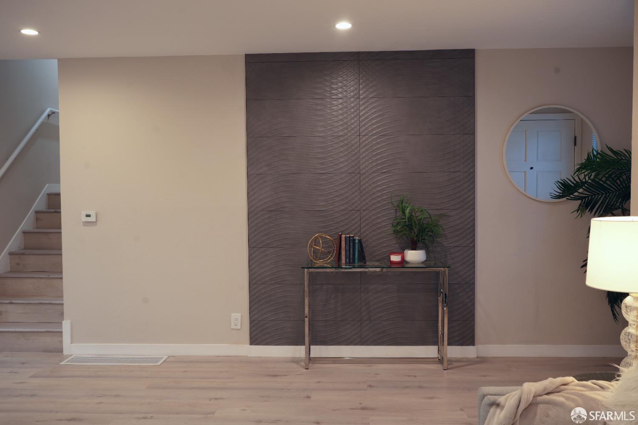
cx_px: 319
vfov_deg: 40.0
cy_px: 212
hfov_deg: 57.2
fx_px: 585
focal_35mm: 33
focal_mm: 33
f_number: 8
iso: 100
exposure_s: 1/2
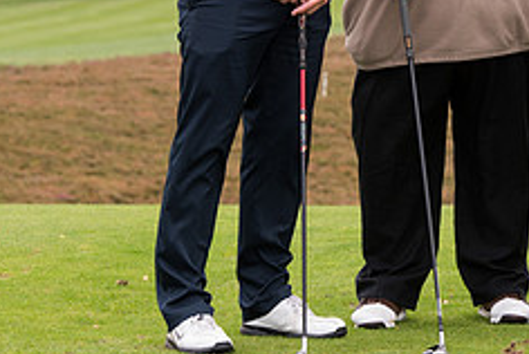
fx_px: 4046
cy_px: -39
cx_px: 462
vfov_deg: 5.0
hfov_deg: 7.5
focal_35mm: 275
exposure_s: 1/250
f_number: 7.1
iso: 400
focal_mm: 112
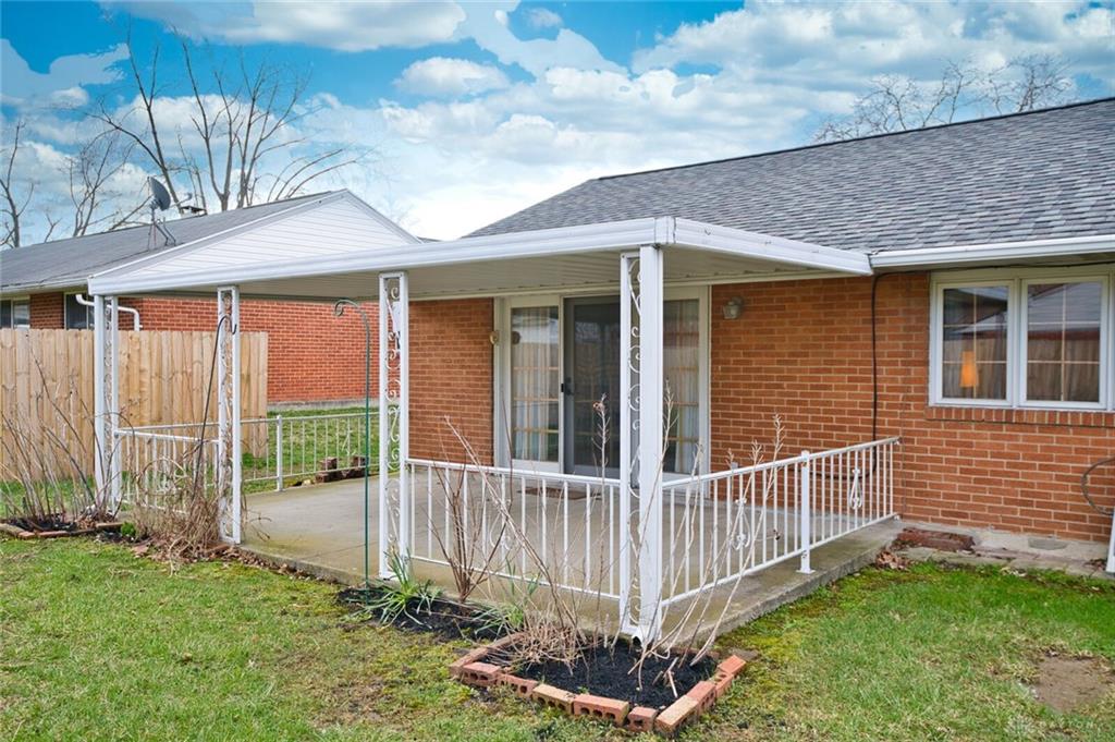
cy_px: 371
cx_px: 558
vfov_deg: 43.5
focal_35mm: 30
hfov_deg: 62.0
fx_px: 928
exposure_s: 1/100
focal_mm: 30
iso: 100
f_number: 5.6
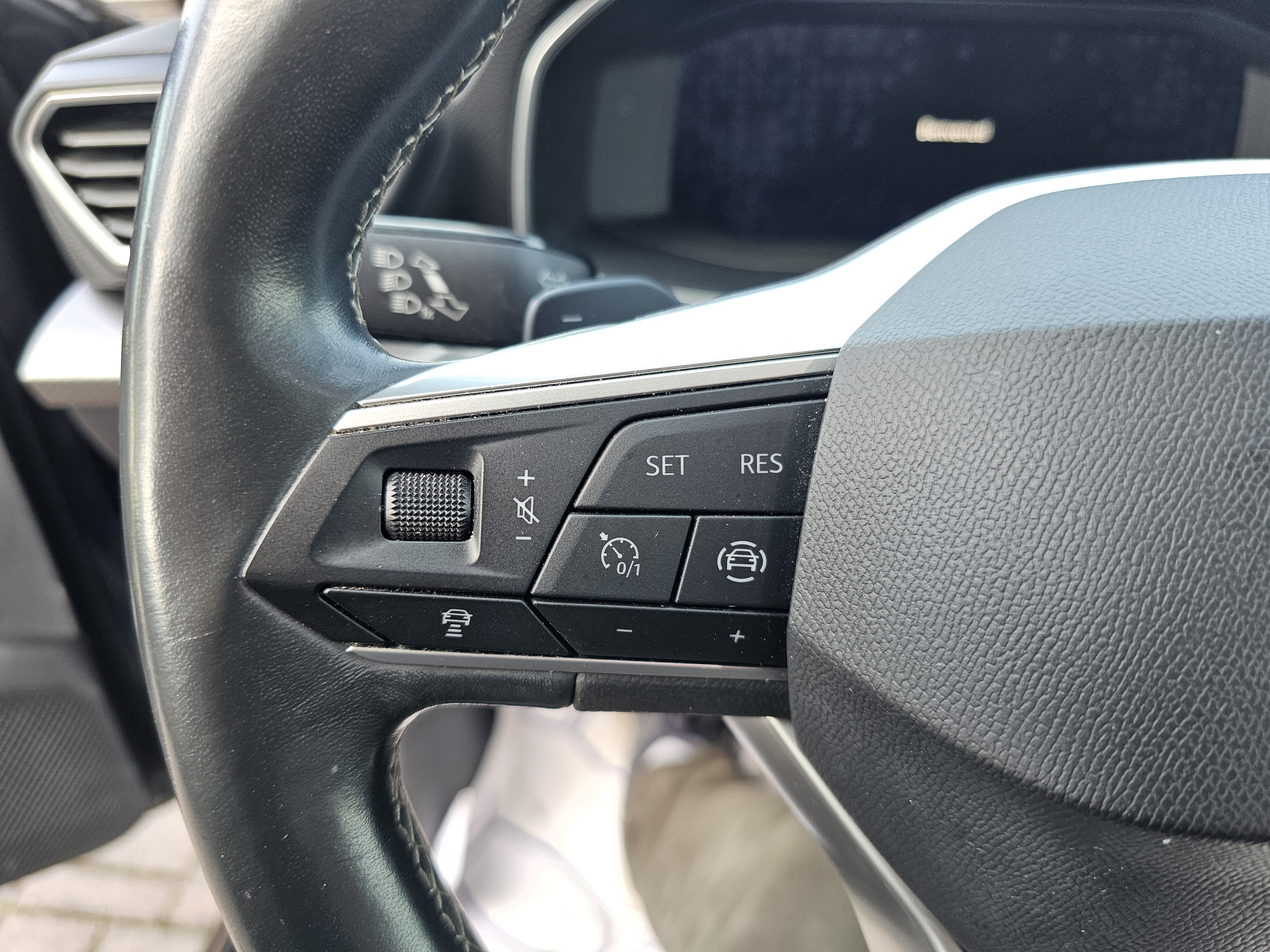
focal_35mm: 23
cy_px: 476
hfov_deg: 73.9
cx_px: 635
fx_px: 844
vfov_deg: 58.9
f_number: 1.7
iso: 125
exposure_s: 1/180
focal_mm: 6.3
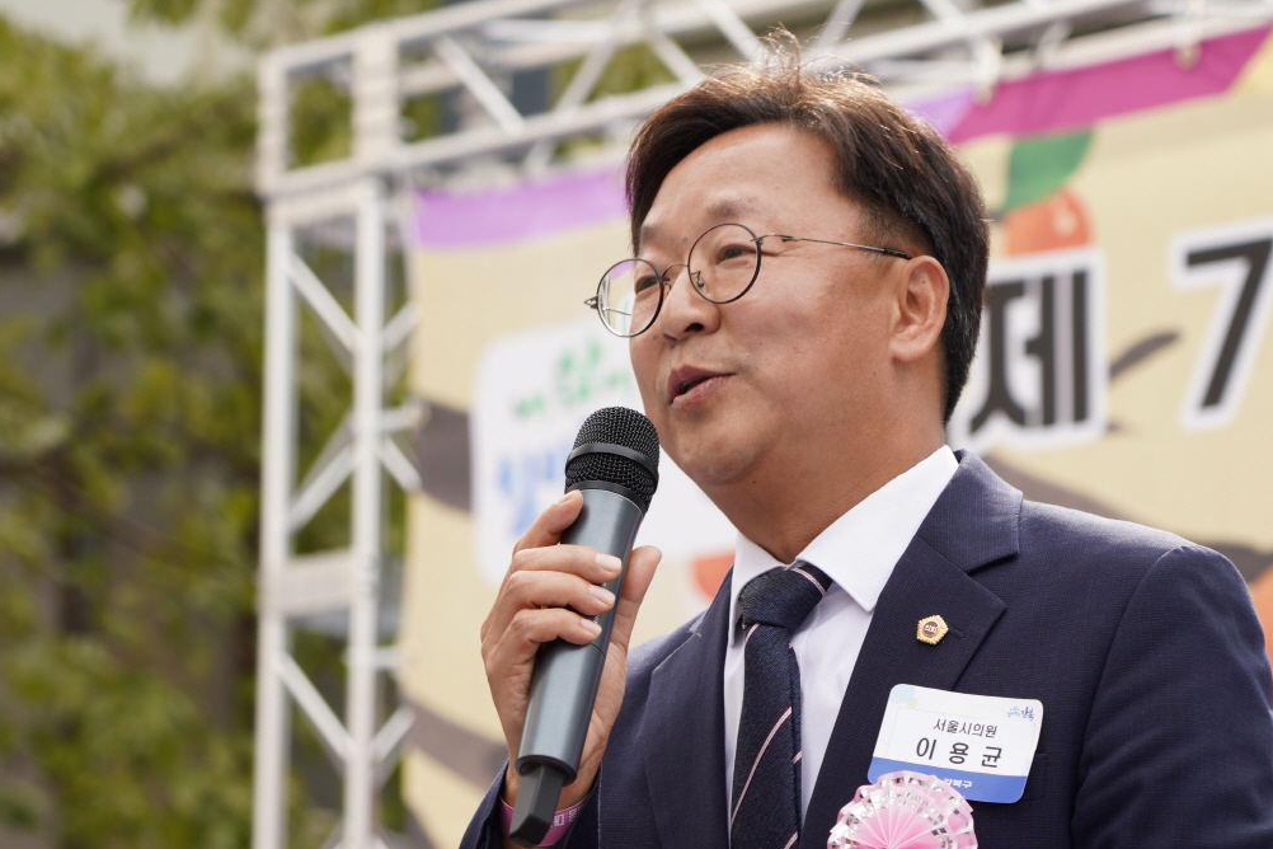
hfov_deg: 11.1
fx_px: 6541
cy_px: 674
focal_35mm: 185
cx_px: 548
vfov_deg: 7.4
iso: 100
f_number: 4.5
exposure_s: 1/200
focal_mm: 103
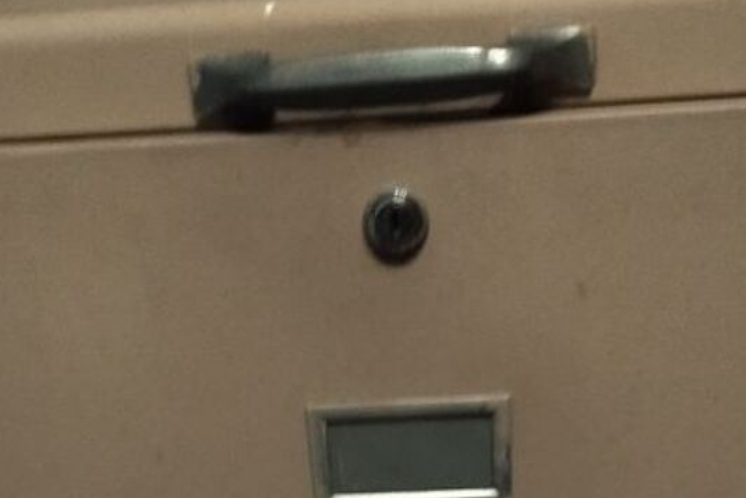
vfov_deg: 17.3
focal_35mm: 70
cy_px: 768
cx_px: 375
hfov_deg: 28.8
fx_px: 1451
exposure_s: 1/17
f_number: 1.79
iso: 1728
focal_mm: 4.74
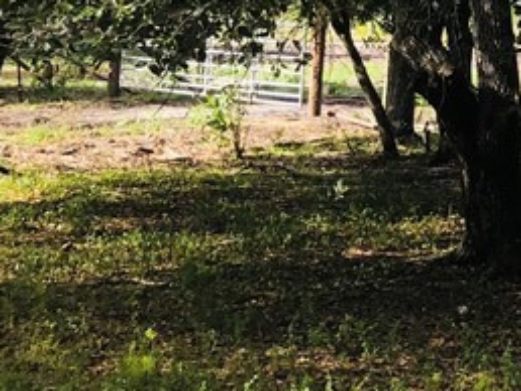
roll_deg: -1.7
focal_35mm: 111
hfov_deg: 14.8
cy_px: -8
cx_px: 1008
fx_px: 1672
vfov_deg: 13.2
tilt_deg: +2.8
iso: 20
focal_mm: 3.99
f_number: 1.8
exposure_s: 1/527
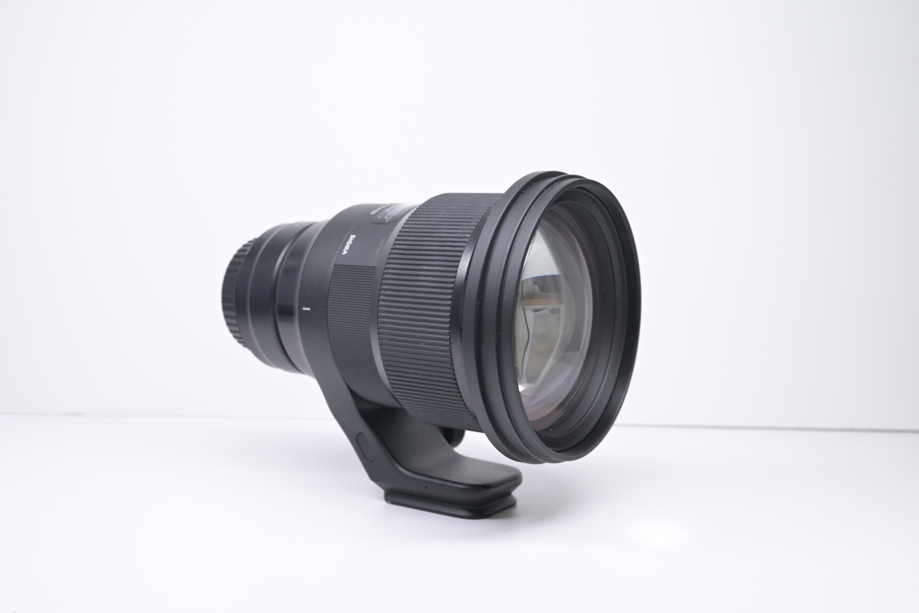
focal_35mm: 40
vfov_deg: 33.4
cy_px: 306
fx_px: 1021
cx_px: 460
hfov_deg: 48.5
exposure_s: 1/40
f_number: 9
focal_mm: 40
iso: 640
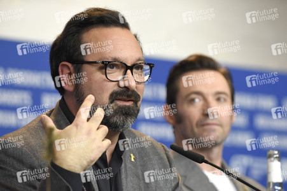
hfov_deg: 7.2
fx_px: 2270
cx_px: 144
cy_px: 96
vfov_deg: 4.8
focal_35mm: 285
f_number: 3.5
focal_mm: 190
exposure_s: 1/400
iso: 1250
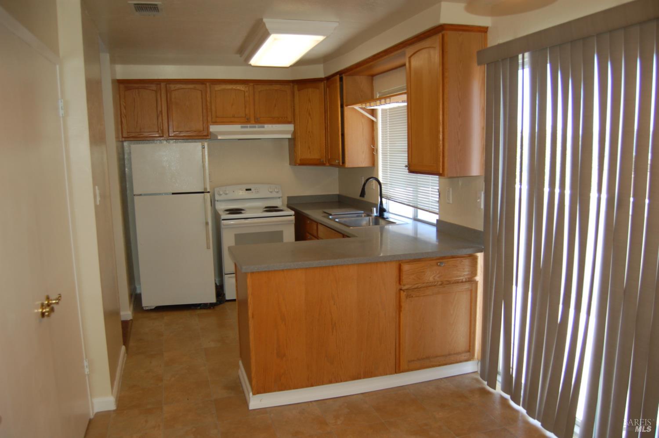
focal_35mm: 27
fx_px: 494
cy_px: 219
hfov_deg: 67.4
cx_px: 330
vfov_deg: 47.8
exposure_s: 1/160
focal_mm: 18
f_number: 3.5
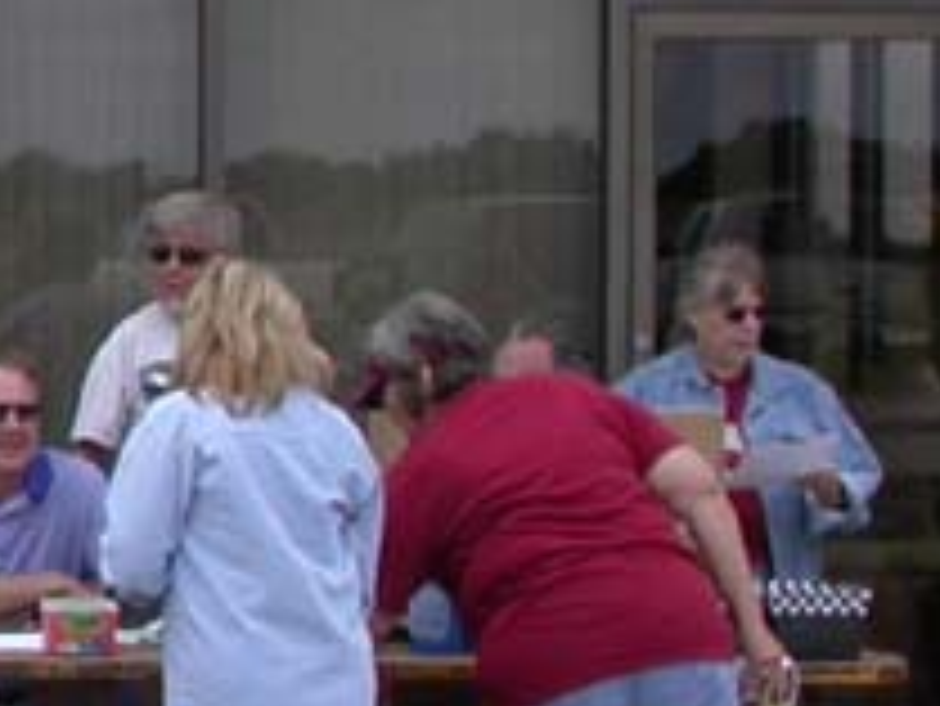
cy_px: 139
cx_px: -1174
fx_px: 5054
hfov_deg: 9.6
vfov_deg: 8.0
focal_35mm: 186
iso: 100
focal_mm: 7.85
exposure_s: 1/253
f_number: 6.7
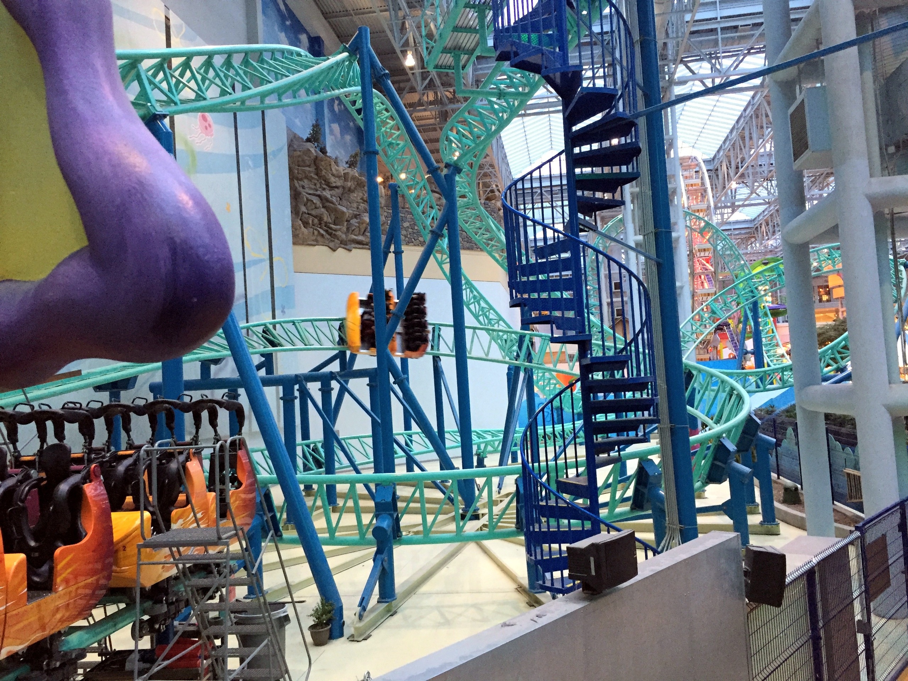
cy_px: 340
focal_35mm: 29
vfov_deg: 48.2
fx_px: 761
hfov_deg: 61.7
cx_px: 454
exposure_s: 1/30
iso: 160
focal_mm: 4.15
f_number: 2.2
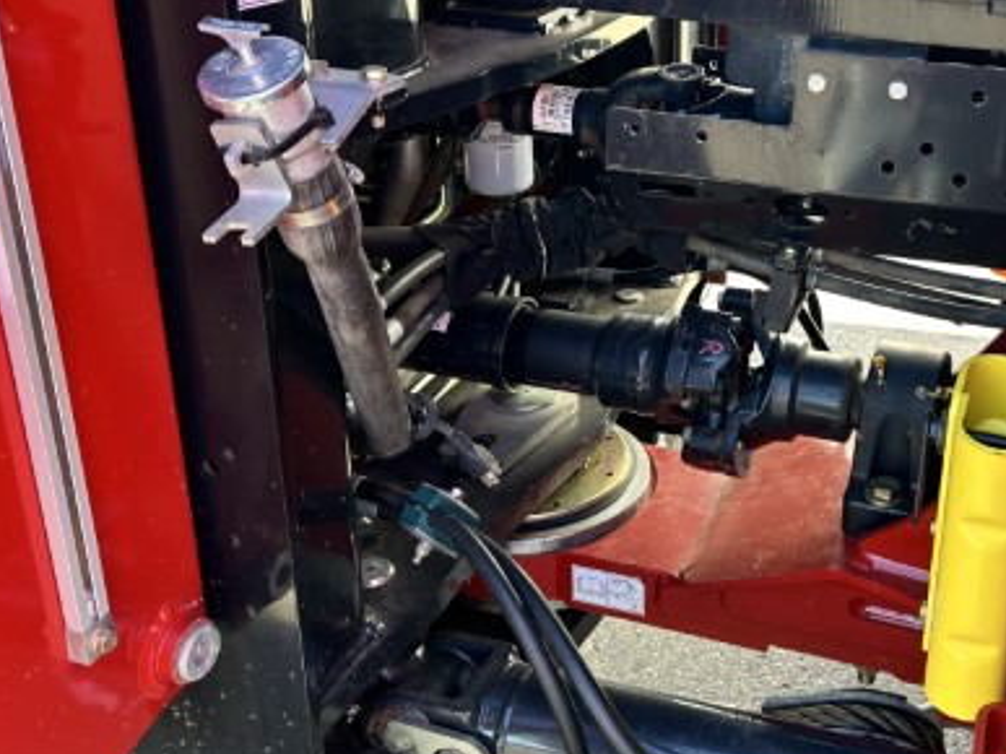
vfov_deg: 33.4
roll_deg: -2.0
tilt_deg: -22.2
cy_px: 268
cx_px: 720
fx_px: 1249
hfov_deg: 42.9
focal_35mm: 43
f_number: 1.5
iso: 50
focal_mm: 5.7
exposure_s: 1/121
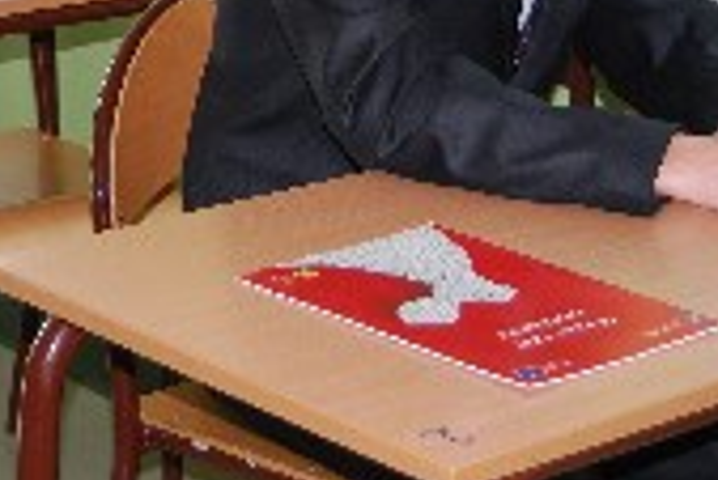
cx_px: 30
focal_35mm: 137
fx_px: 2744
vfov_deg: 9.8
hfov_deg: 14.7
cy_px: -193
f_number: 4.5
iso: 200
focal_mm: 31
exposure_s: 1/60
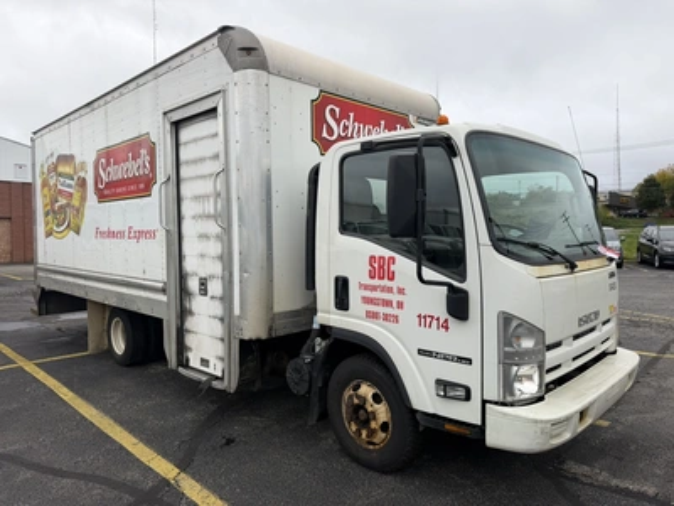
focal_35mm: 24
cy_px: 253
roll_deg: +1.3
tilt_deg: -1.4
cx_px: 337
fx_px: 467
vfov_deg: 56.8
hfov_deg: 71.6
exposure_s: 1/1727
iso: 80
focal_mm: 6.76
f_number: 1.78
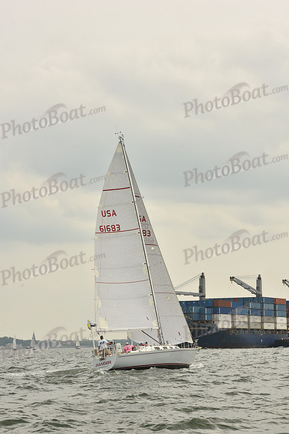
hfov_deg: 15.2
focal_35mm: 90
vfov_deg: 22.6
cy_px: 217
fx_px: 1083
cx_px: 144
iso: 250
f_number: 10
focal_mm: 90
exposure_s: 1/640
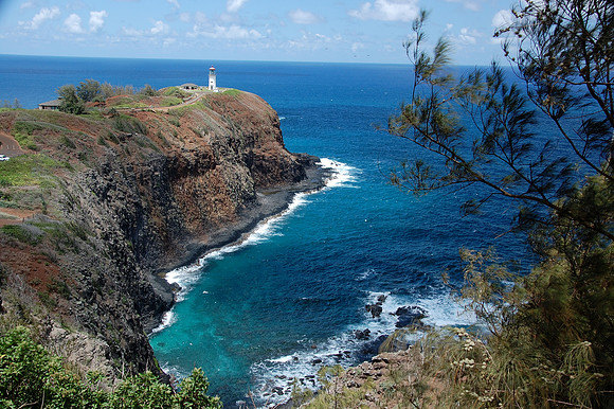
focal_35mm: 38
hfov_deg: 51.3
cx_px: 307
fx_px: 639
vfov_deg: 35.5
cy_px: 204
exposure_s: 1/50
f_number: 10
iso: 200
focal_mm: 25
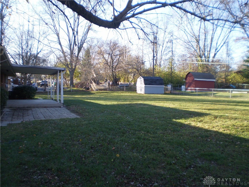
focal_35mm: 36
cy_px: 94
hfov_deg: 51.4
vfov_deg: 39.7
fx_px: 259
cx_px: 124
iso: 64
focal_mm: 6.3
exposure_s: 1/160
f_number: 3.1
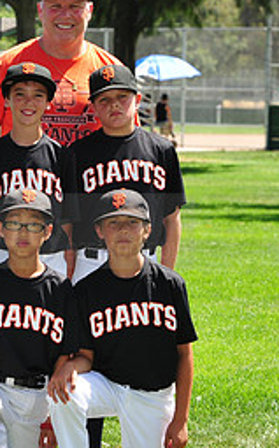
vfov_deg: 9.0
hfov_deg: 5.6
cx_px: -146
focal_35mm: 232
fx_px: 2827
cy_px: 216
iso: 200
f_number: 7.1
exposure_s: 1/320
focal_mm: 100
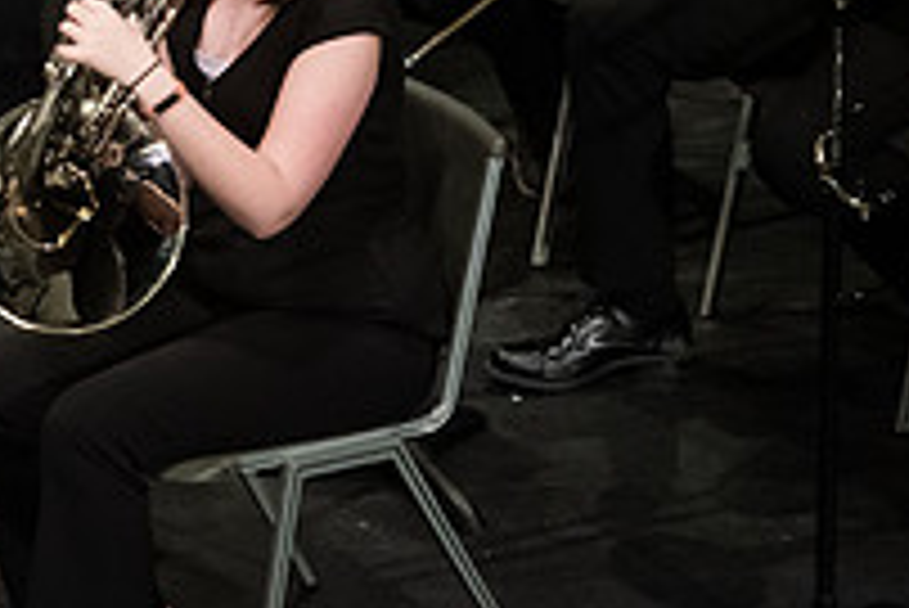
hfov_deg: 4.3
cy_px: -209
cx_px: -238
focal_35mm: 474
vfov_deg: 2.9
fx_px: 11977
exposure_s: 1/200
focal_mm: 165
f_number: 3.5
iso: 3200
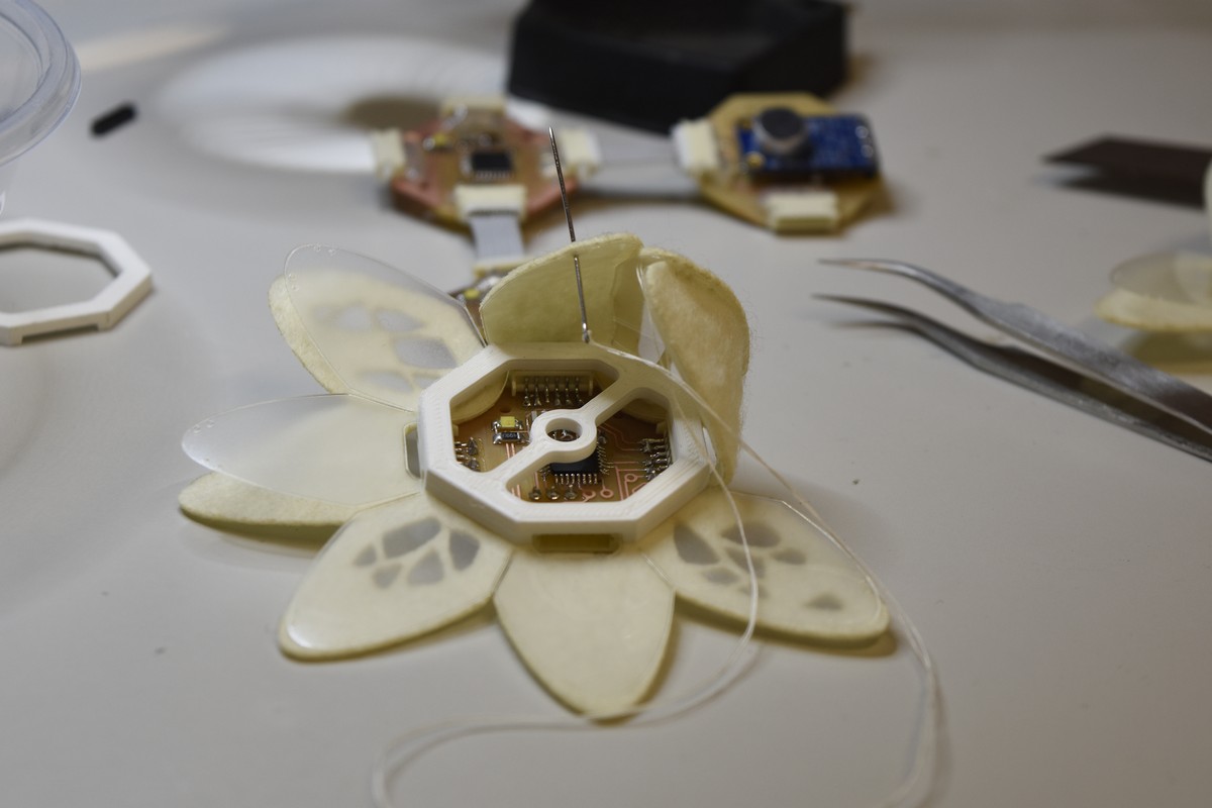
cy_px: 404
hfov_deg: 24.6
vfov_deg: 16.6
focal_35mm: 82
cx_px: 606
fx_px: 2777
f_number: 5.6
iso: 320
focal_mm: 55
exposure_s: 1/100
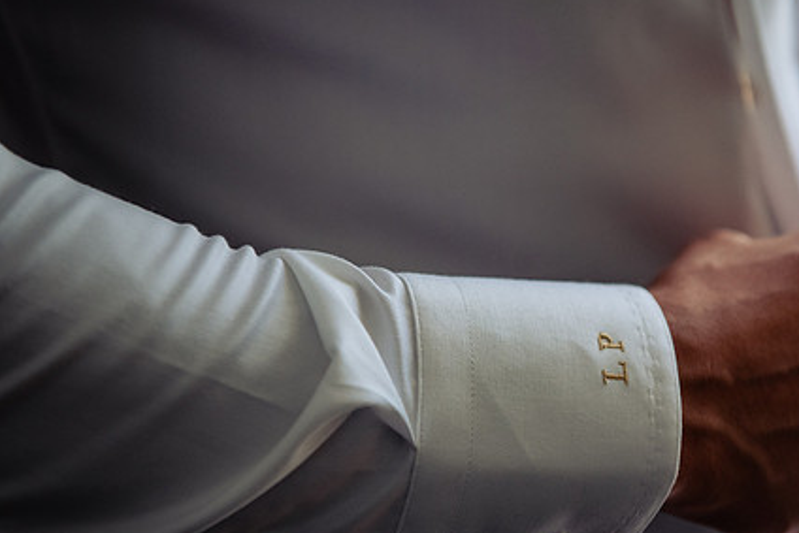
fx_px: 2242
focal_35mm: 101
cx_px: 525
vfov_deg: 13.6
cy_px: 295
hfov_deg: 20.1
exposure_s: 1/250
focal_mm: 70
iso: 1250
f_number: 3.5
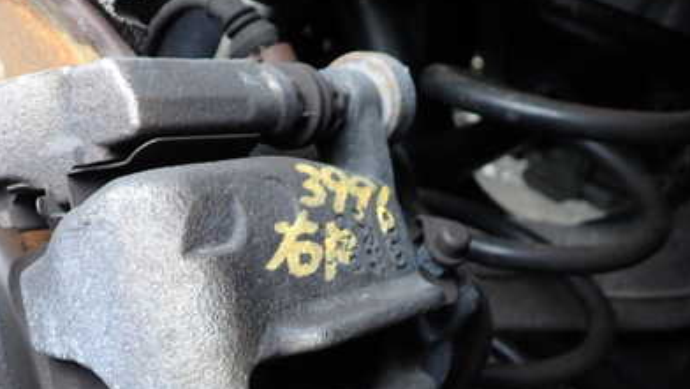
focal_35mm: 50
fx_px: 915
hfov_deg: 40.3
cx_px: 183
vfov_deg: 23.2
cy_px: 371
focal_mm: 5.4
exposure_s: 1/60
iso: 160
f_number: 2.3
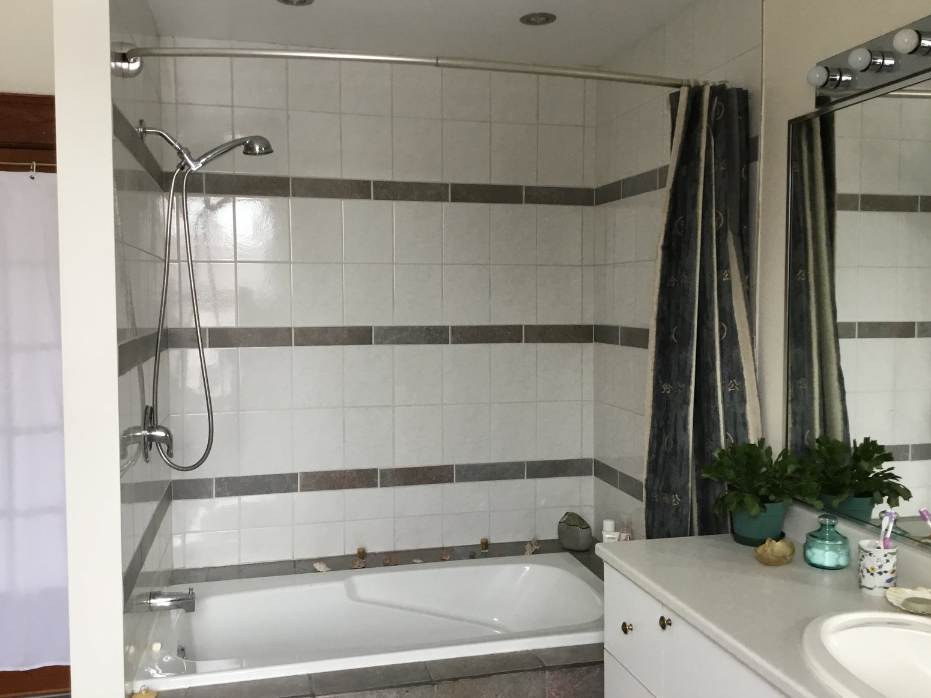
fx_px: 861
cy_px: 346
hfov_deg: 56.8
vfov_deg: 44.2
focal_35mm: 32
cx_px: 467
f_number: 2.4
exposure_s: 1/30
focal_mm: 3.3
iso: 40
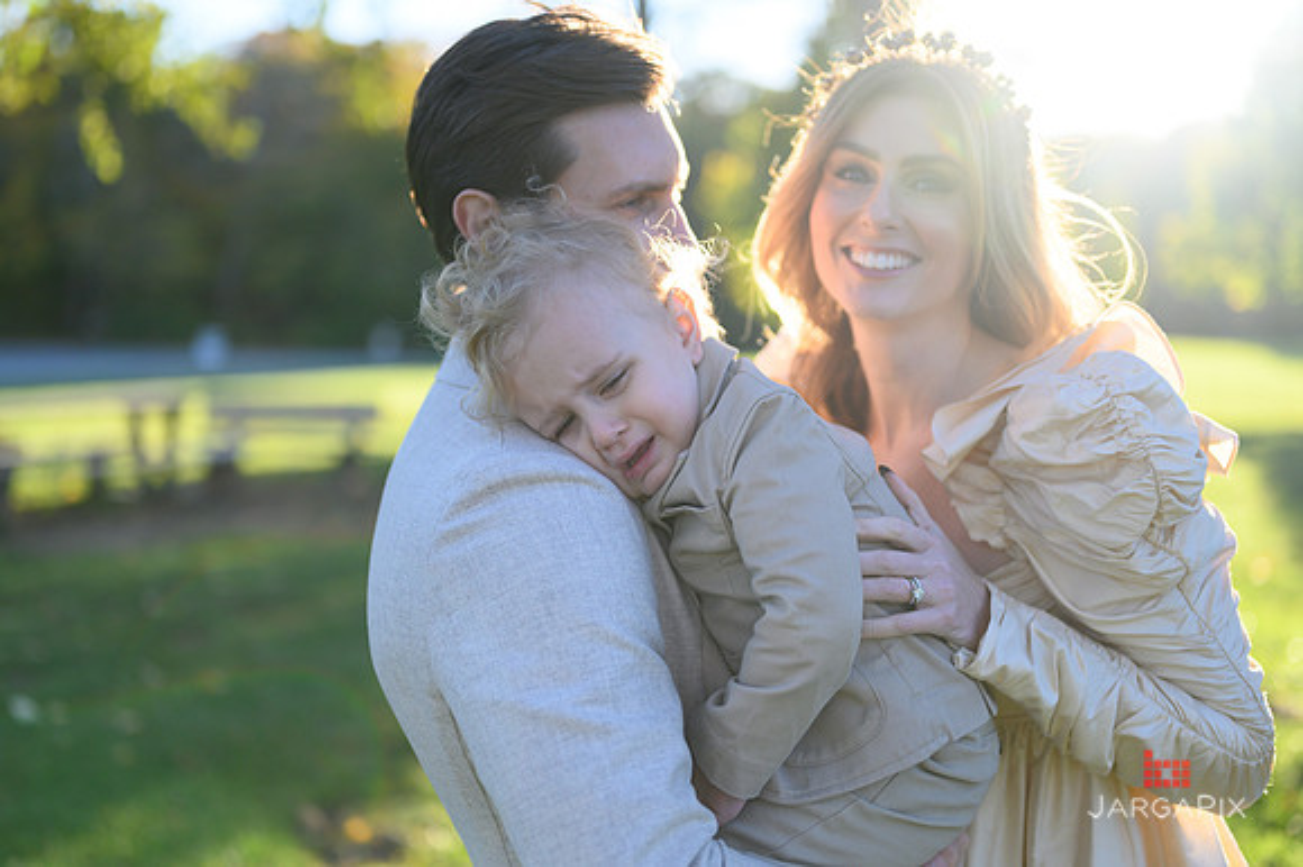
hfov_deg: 39.6
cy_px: 434
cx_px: 652
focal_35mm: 50
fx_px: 1809
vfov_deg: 27.0
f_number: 2
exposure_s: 1/2000
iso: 320
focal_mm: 50
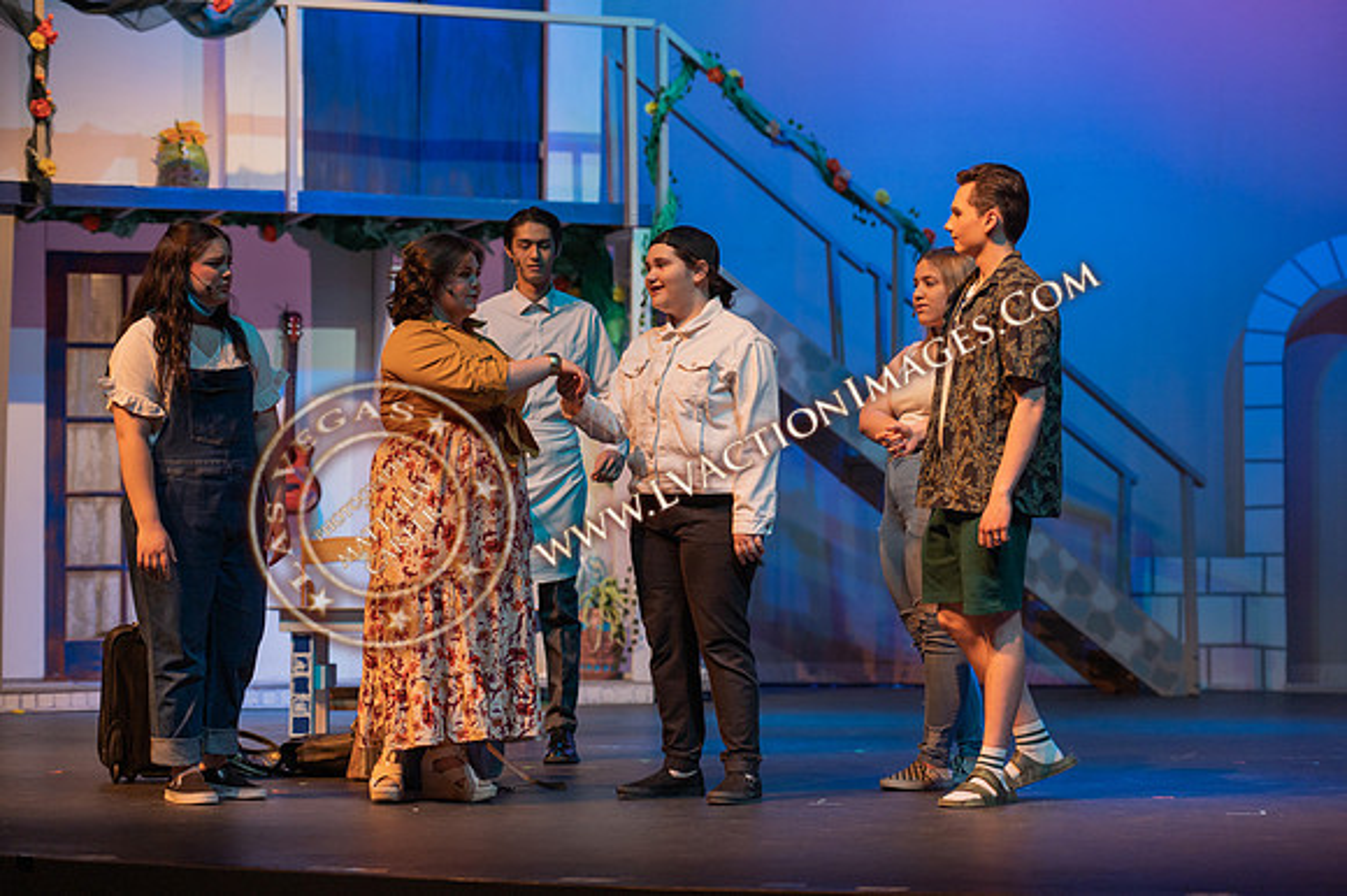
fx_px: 3365
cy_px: 448
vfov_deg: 15.2
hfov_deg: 22.6
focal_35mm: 90
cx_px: 674
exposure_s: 1/250
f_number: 2.8
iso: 720
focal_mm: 90
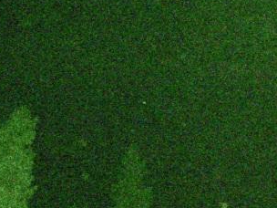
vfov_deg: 25.9
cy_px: 142
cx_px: 176
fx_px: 448
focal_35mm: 56
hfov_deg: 34.1
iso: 160
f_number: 3.3
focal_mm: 6.3
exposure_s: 1/45
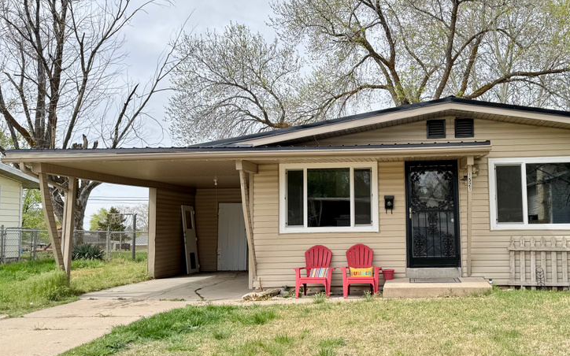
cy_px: 183
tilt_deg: +3.6
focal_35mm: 36
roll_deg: +0.2
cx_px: 376
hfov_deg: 53.1
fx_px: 559
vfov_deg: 35.3
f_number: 1.78
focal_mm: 6.76
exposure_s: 1/1524
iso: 80
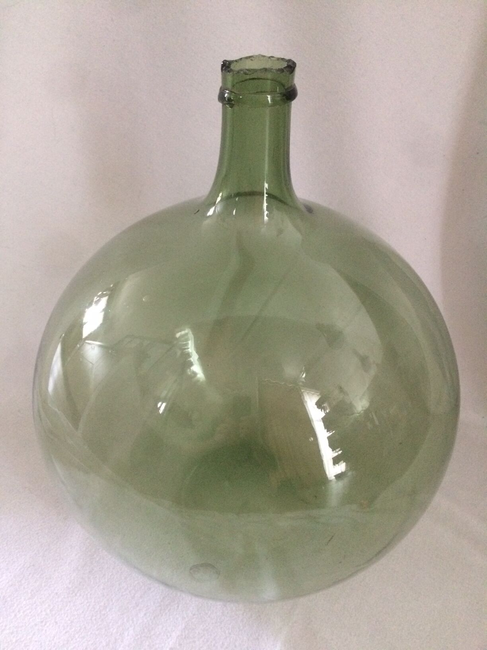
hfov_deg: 48.2
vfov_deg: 61.7
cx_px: 244
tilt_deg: -37.0
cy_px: 325
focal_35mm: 29
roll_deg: +0.8
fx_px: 544
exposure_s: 1/25
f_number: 2.2
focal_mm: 4.15
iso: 320
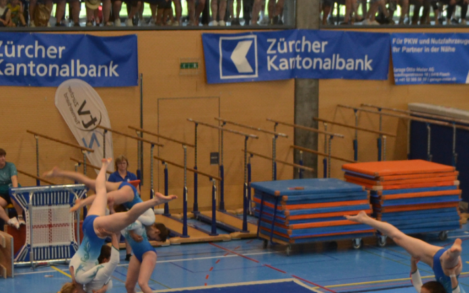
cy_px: 274
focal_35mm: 117
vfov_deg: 11.1
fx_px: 1495
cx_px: 375
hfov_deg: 17.7
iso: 500
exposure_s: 1/60
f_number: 4.2
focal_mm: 26
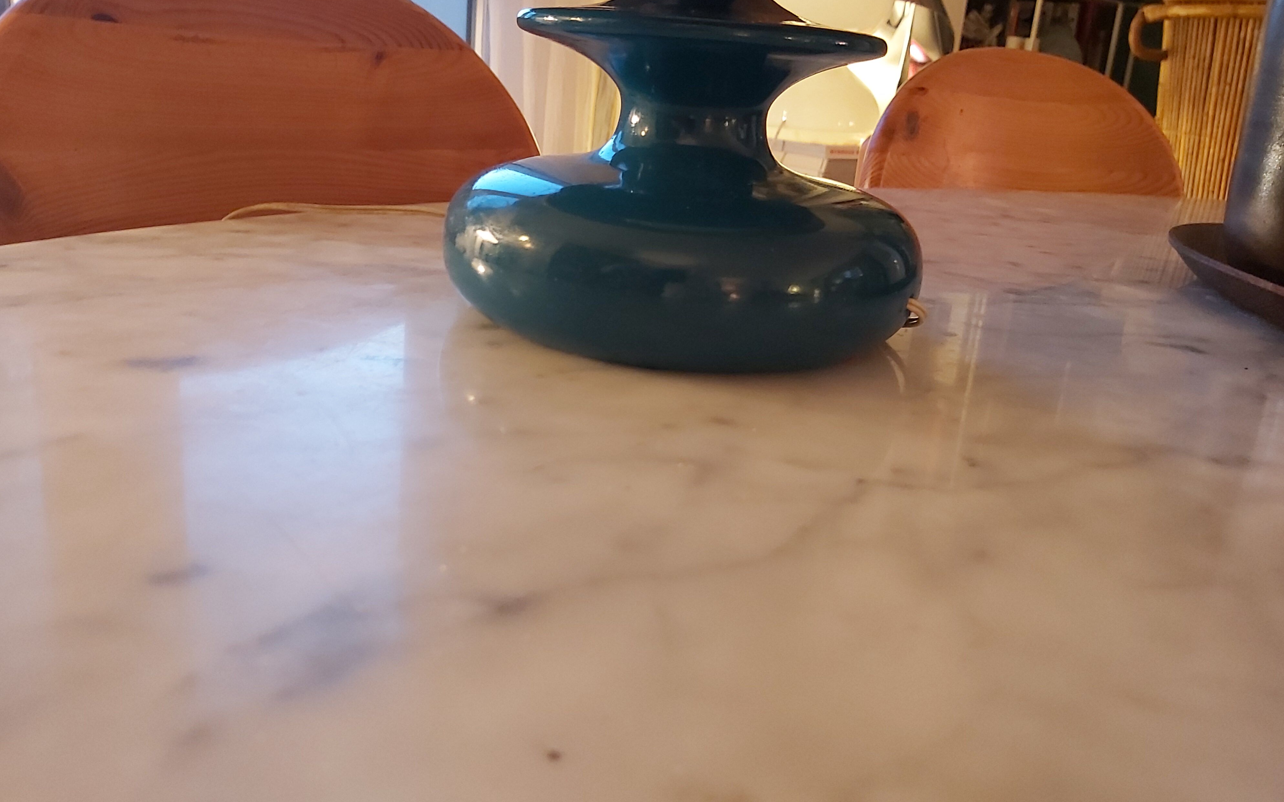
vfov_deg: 44.4
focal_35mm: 28
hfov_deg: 66.5
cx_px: 647
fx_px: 980
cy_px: 340
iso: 320
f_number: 1.7
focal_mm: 3.92
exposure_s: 1/25
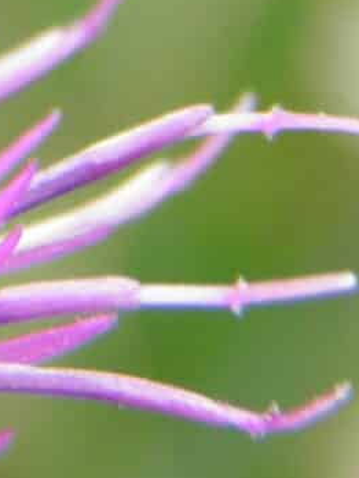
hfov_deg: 2.4
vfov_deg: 3.2
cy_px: -457
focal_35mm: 618
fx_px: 8546
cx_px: -212
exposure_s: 1/60
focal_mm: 15.2
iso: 50
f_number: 3.9
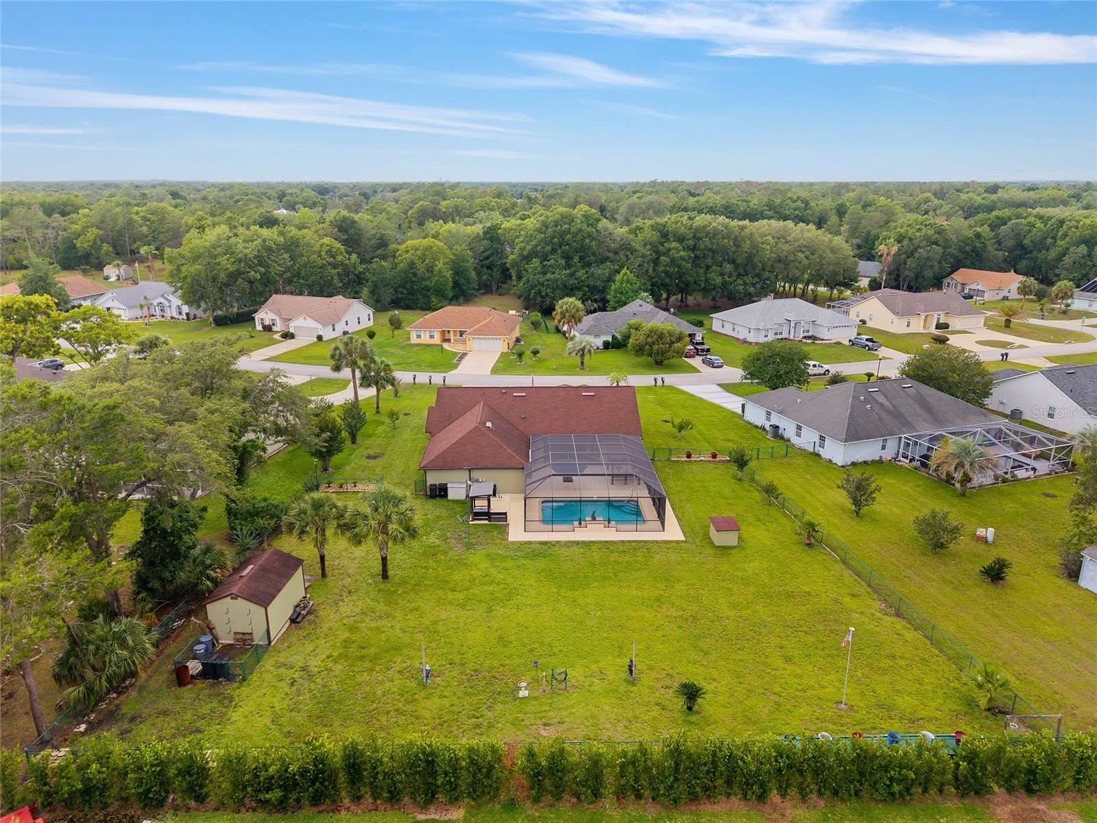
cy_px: 412
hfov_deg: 71.6
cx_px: 548
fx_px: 761
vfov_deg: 56.8
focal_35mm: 24
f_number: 1.8
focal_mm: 8.67
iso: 400
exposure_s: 1/1600
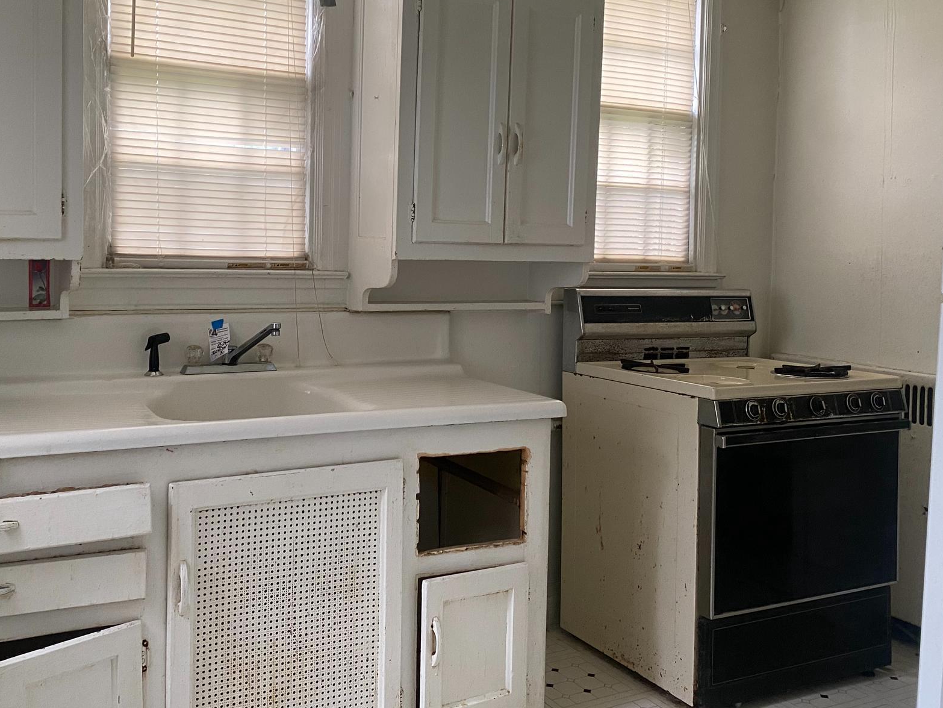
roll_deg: -1.5
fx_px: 926
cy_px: 275
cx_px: 363
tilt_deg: -1.9
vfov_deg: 41.6
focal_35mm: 34
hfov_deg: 53.4
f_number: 1.8
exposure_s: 1/60
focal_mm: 4.25
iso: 160
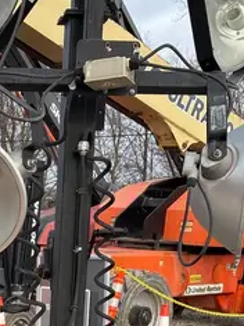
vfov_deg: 22.1
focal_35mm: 81
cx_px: -25
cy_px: 400
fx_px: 762
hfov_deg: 17.6
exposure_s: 1/1007
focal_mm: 5.96
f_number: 1.6
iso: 50
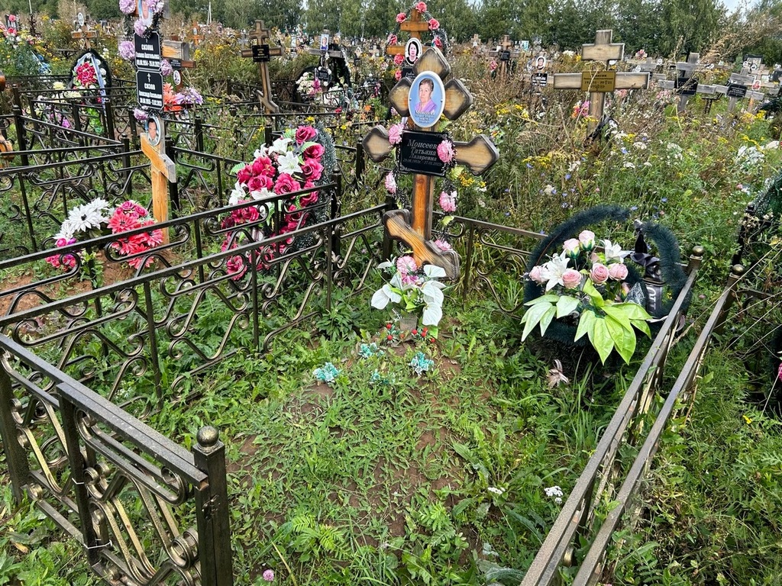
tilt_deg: -13.7
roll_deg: -2.0
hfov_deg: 67.3
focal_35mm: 26
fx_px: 587
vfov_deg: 53.1
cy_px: 293
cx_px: 391
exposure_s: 1/1395
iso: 50
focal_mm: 5.7
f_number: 1.5
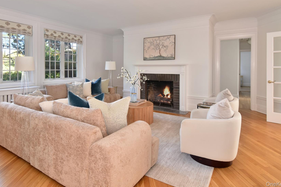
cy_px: 71
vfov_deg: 59.7
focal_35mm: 21
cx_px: 125
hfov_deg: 82.0
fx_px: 161
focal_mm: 11
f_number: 9
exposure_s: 1/80
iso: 640
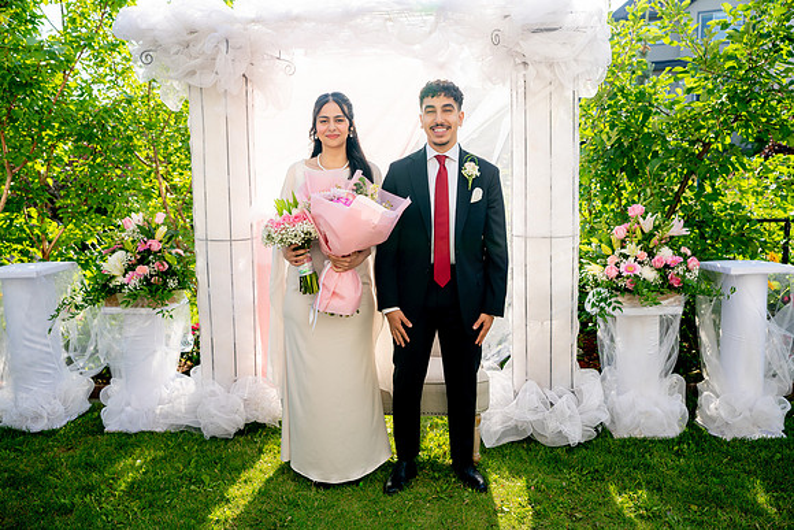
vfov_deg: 46.4
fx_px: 618
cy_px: 265
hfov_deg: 65.5
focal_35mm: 28
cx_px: 397
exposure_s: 1/500
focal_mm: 28
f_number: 3.5
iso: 100
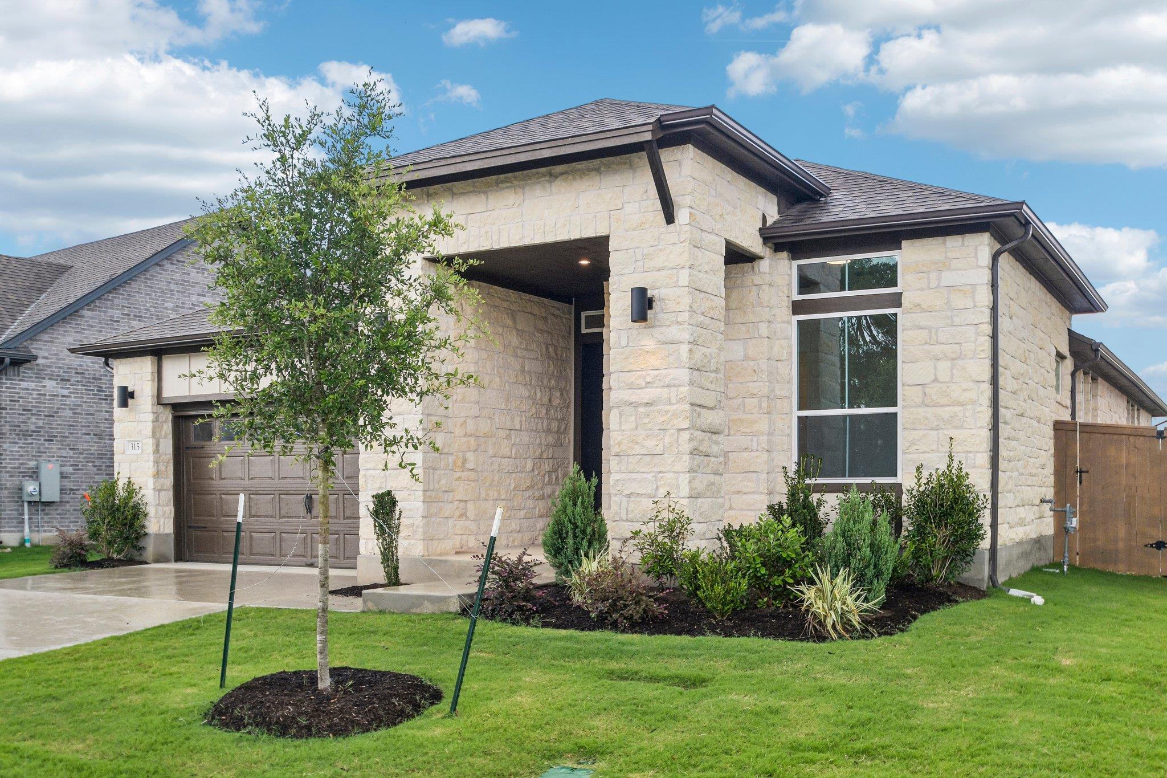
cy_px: 389
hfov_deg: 53.1
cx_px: 584
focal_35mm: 36
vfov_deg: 36.9
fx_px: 1167
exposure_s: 1/200
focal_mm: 24
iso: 400
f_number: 8
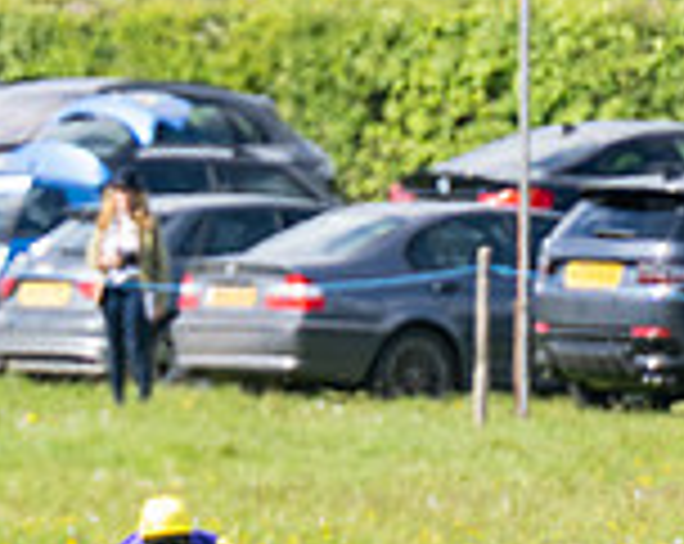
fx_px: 34227
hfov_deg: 1.1
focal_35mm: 1694
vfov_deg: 0.9
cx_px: -621
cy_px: 989
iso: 200
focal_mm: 270
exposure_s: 1/1250
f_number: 4
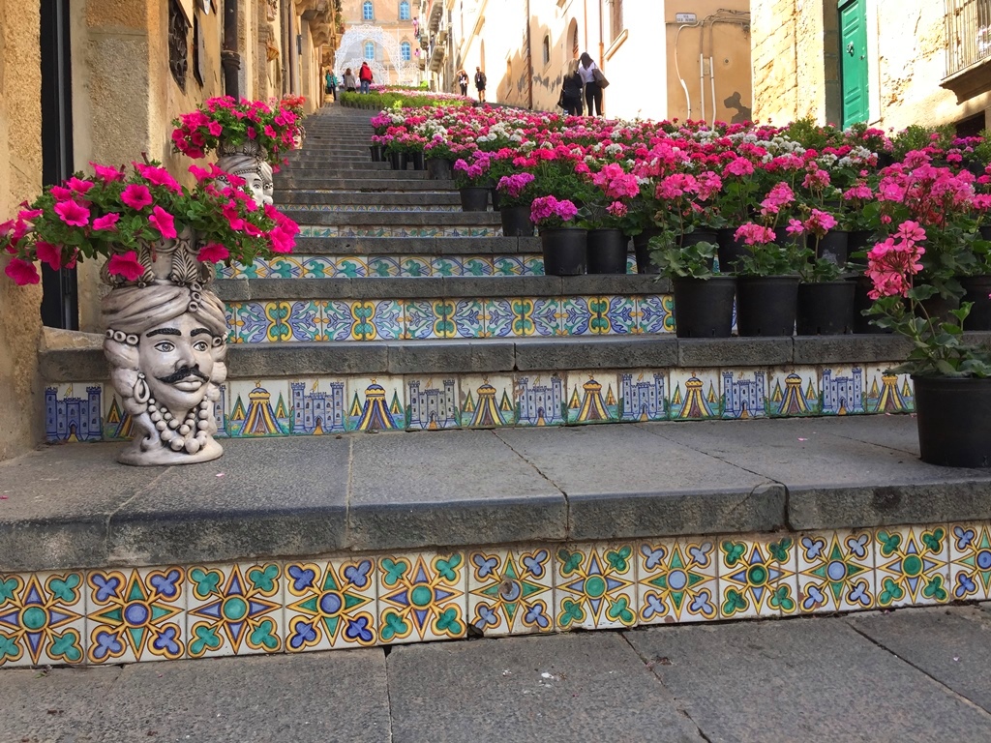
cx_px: 496
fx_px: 830
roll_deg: +0.1
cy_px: 372
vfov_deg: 48.2
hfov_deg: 61.7
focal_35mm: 29
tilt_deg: -0.5
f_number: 2.2
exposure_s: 1/341
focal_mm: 4.15
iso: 32
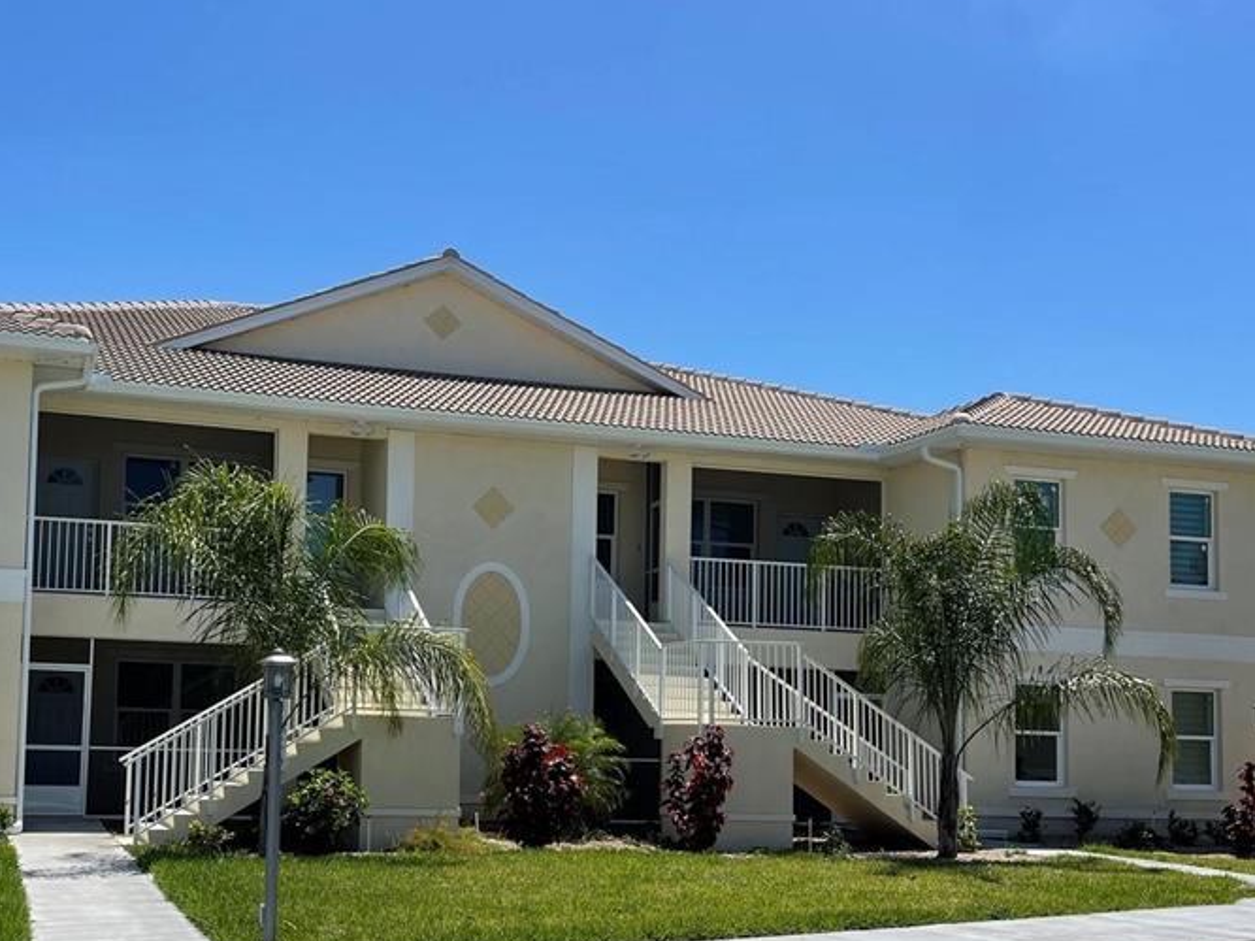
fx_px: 1450
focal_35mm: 40
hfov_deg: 46.1
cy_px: 634
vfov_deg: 35.6
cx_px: 415
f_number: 1.6
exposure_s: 1/3922
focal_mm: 5.1
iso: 32
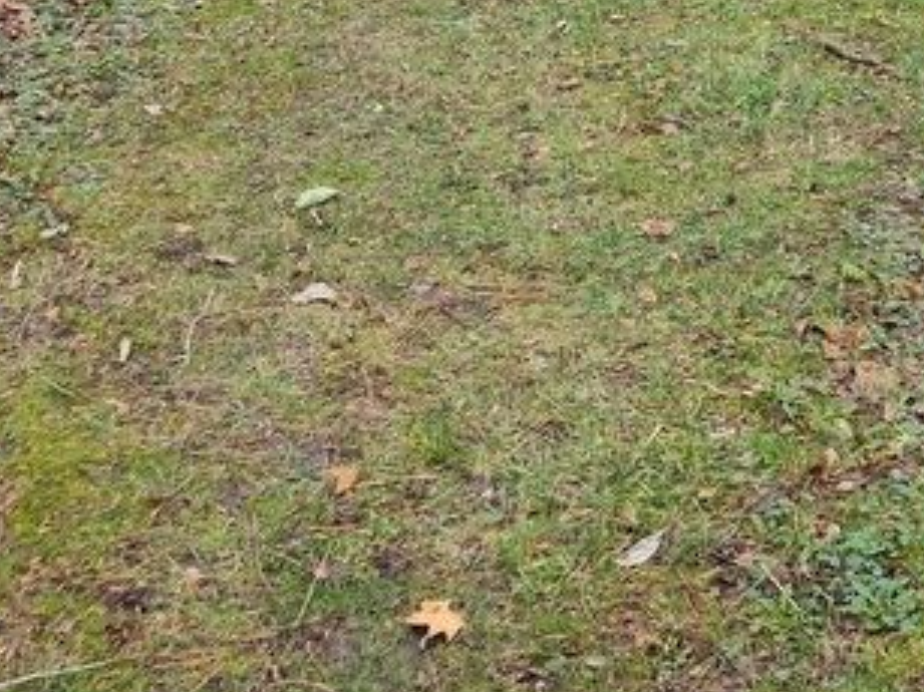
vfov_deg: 22.1
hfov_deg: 31.7
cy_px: -190
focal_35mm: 60
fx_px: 1601
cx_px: 680
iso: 100
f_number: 1.8
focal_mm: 5.56
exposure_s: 1/202
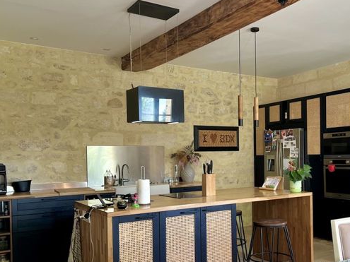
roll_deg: -0.2
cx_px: 237
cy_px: 160
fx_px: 374
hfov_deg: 49.2
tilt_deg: -1.6
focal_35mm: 37
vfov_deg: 38.5
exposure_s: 1/100
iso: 125
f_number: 1.5
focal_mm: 5.7
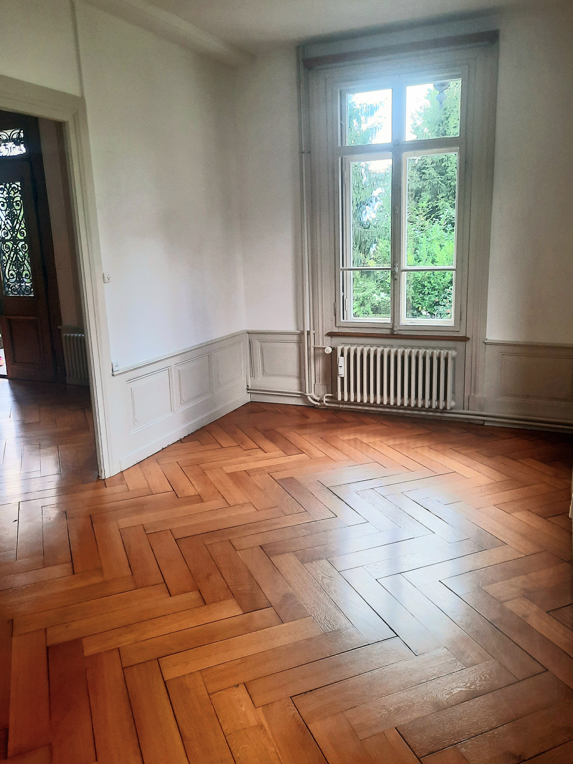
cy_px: 368
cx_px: 285
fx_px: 596
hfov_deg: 51.4
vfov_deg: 65.3
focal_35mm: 27
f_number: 2
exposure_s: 1/50
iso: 100
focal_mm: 4.6
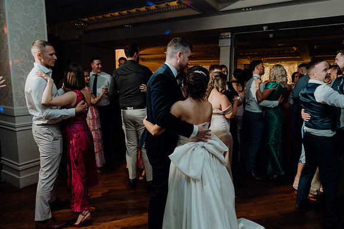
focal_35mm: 25
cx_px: 172
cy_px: 114
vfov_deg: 51.3
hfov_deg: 71.5
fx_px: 239
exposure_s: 1/160
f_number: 3.5
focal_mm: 25
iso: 2500
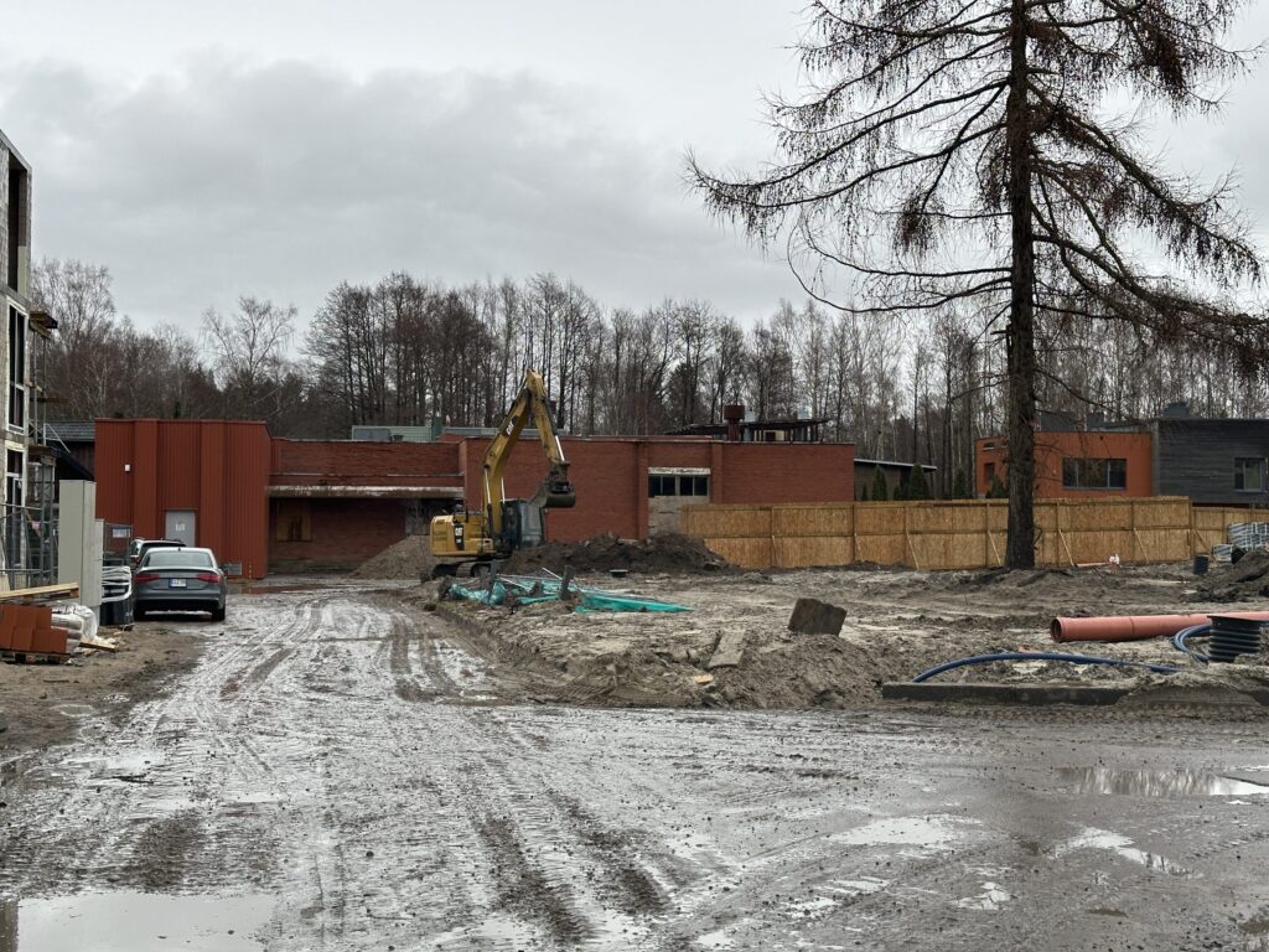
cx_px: 634
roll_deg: -0.6
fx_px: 1760
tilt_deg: +1.7
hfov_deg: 39.7
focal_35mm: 48
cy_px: 476
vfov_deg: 30.3
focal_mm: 6.86
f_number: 1.78
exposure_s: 1/363
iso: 64
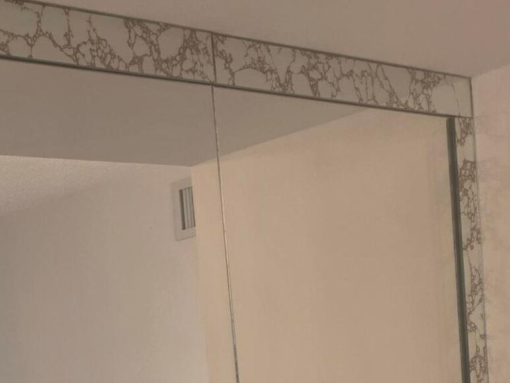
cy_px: 661
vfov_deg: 14.8
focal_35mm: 89
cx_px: 14
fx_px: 1311
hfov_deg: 21.3
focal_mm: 6.25
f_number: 1.7
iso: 160
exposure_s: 1/120
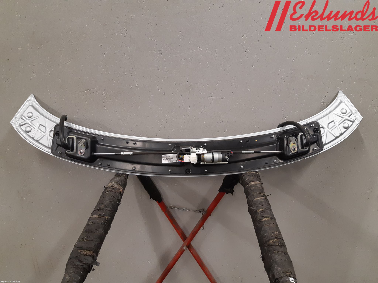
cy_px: 142
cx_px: 189
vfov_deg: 53.1
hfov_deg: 67.3
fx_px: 284
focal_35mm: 26
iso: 160
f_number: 1.7
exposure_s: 1/50
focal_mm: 3.93
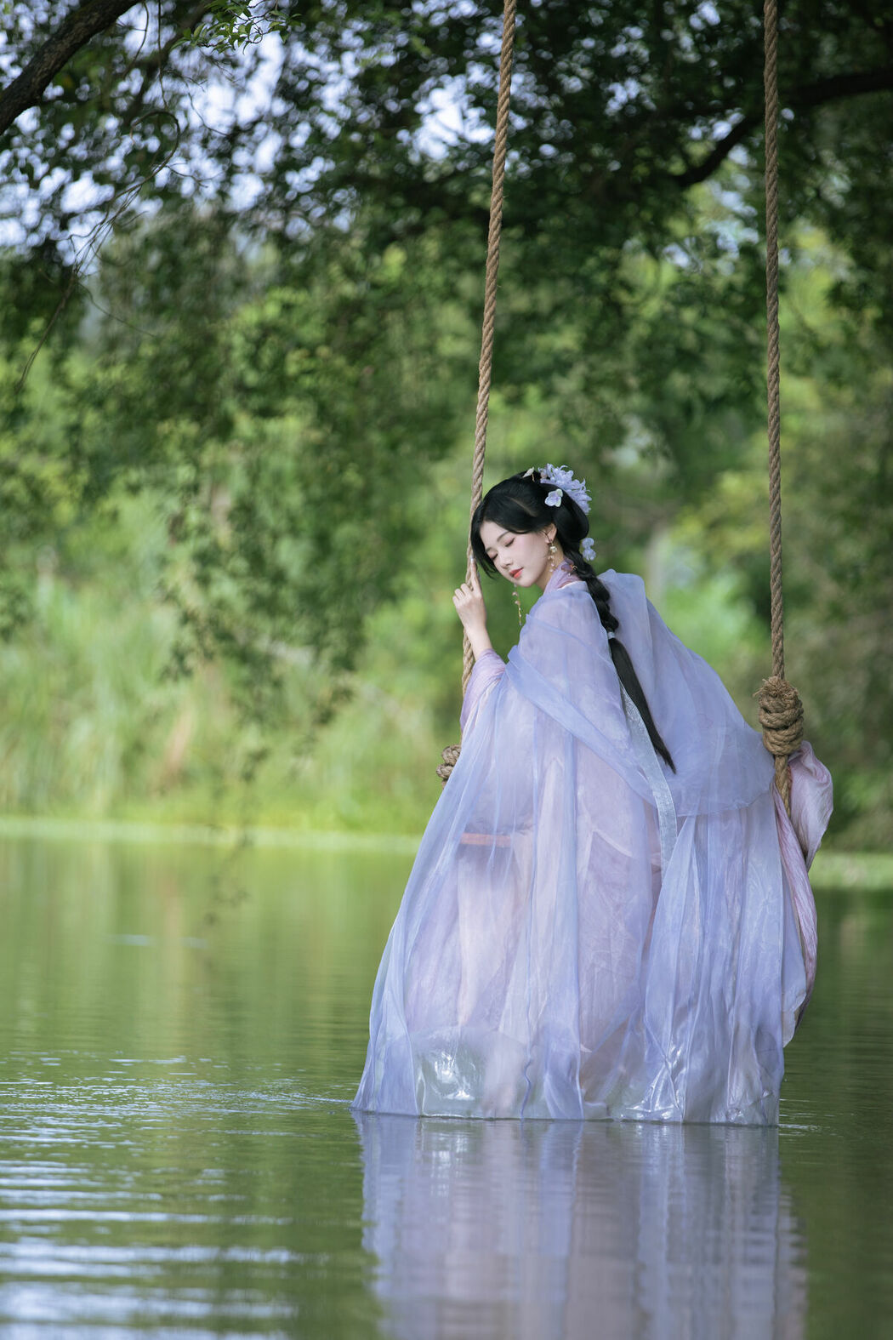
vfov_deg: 10.3
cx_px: 446
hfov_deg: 6.9
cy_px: 670
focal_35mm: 200
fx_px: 7441
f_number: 2.8
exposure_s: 1/500
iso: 100
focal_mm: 200
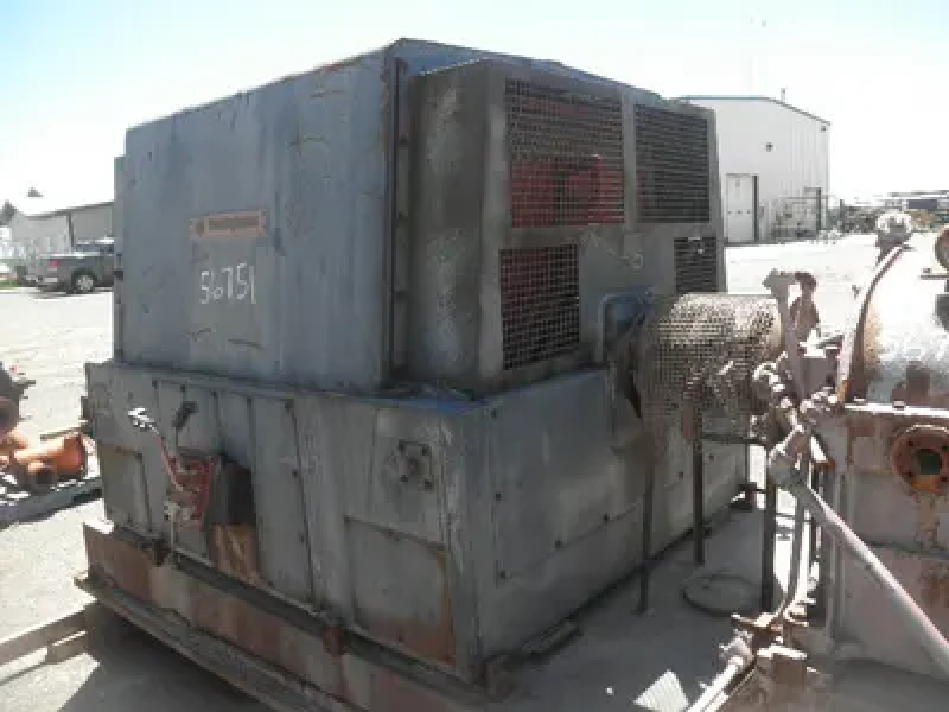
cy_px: 356
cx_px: 474
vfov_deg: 49.7
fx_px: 768
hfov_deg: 63.4
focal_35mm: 28
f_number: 3
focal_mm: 5
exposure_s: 1/320
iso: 64
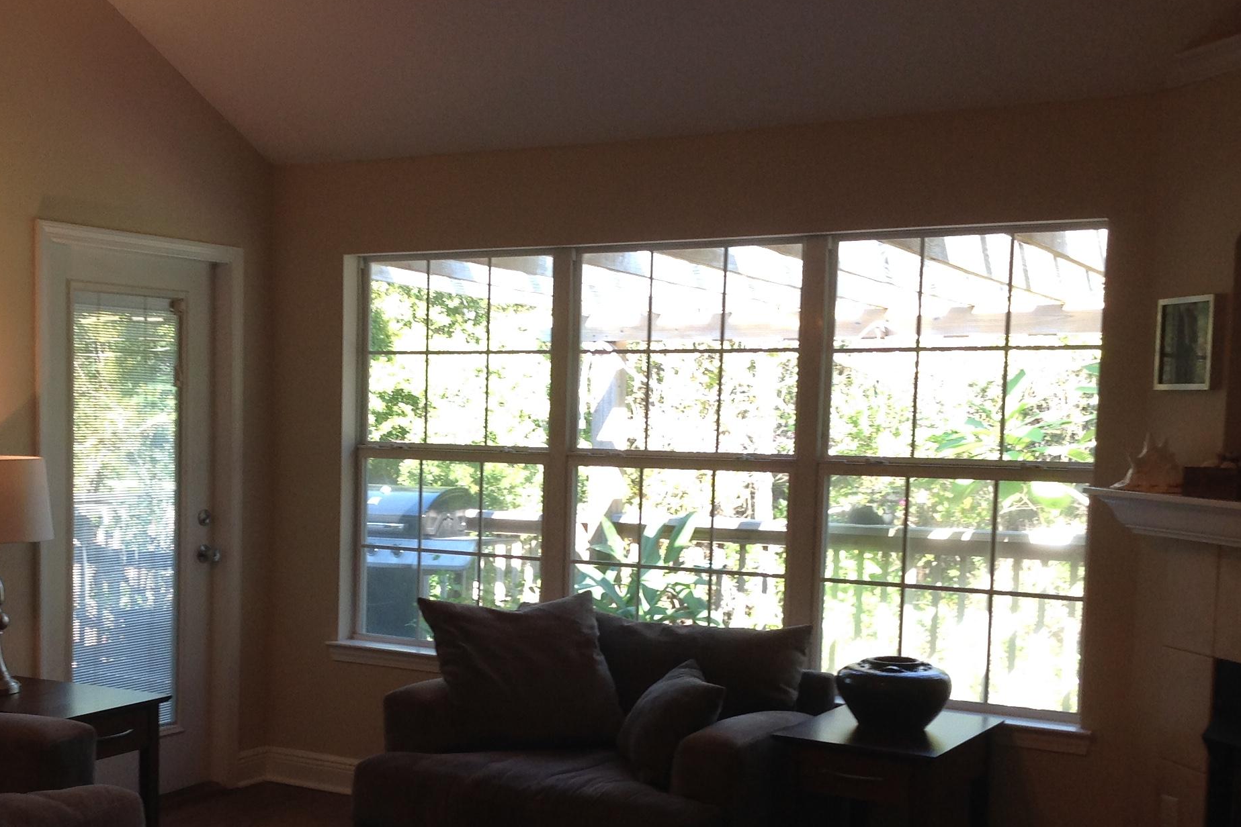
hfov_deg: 38.7
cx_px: 490
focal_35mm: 51
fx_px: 1758
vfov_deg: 26.4
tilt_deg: -4.6
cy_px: 534
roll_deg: -0.1
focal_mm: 4.28
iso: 64
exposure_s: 1/60
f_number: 2.4
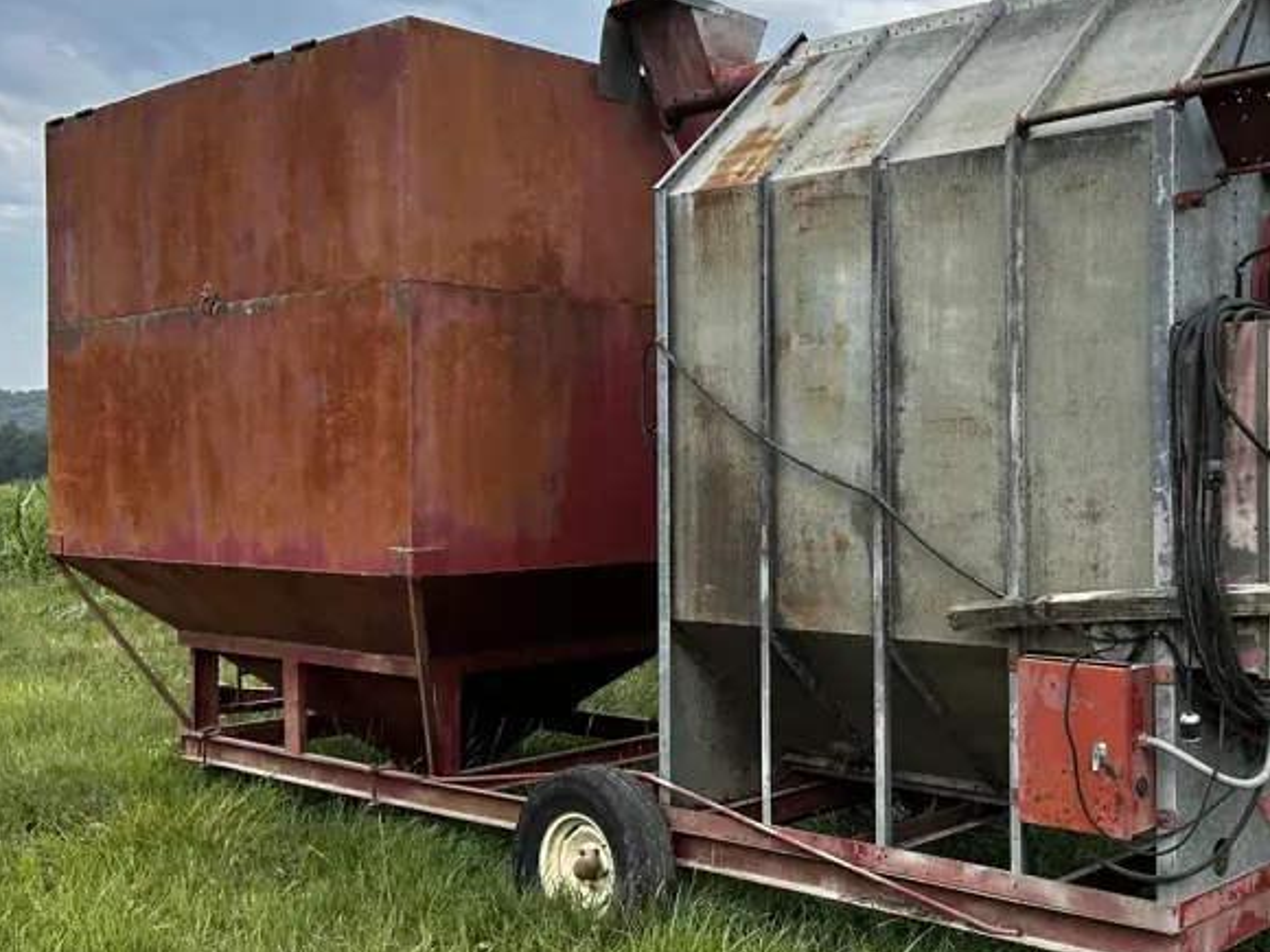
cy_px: 455
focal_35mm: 43
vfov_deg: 33.6
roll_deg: -1.4
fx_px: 1578
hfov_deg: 43.0
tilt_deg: -0.2
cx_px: 887
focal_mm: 5.7
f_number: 1.5
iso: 50
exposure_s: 1/2165
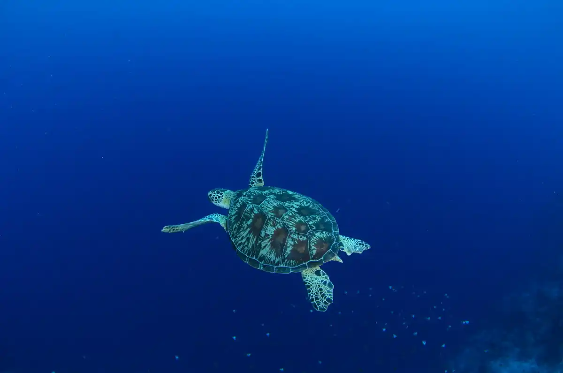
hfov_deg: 100.5
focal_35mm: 15
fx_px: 234
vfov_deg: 77.1
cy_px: 186
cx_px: 282
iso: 200
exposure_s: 1/125
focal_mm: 10
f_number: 11
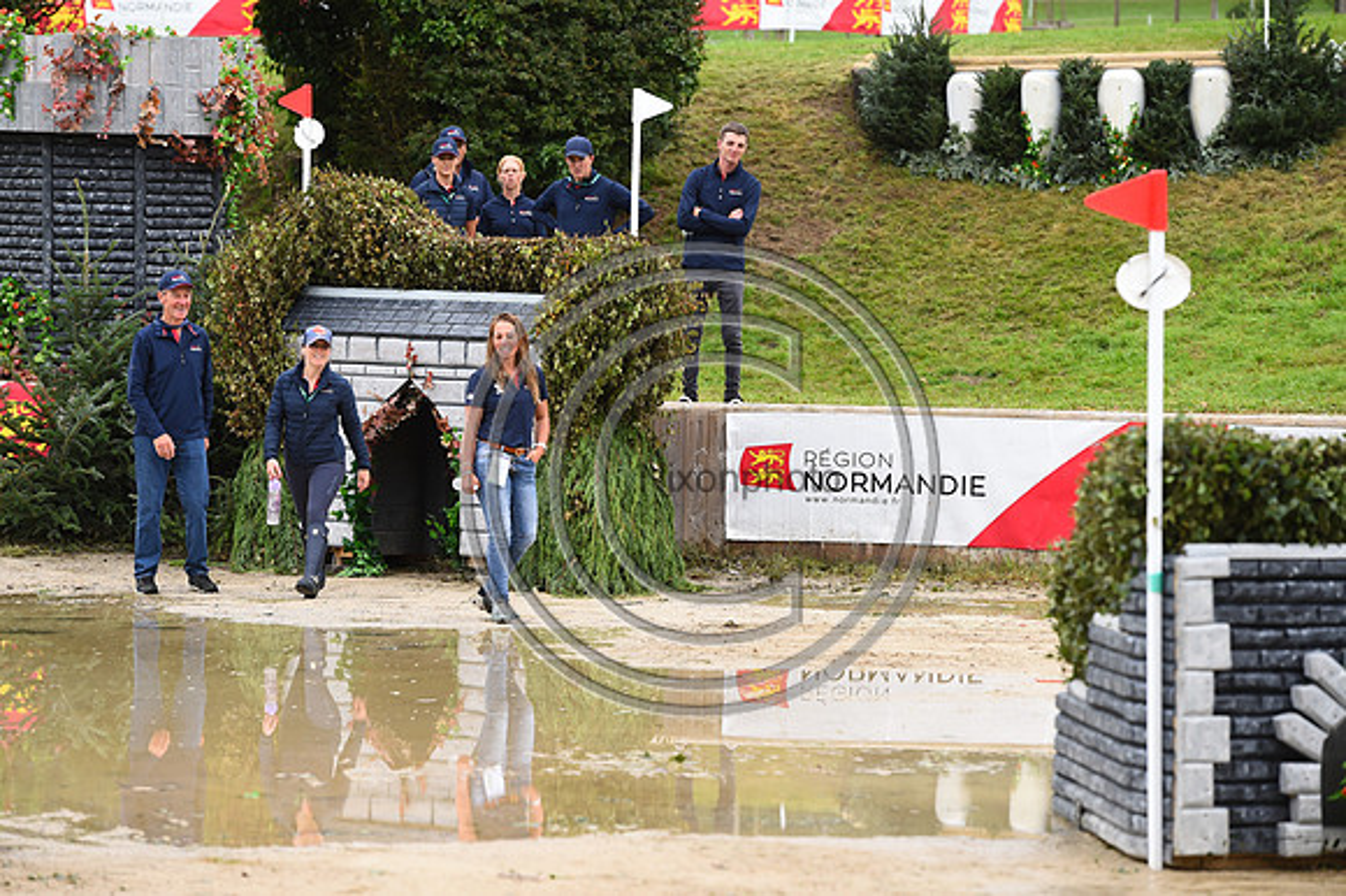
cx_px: 673
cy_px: 448
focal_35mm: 165
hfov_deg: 12.5
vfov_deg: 8.3
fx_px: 6165
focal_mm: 165
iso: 560
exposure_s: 1/800
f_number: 5
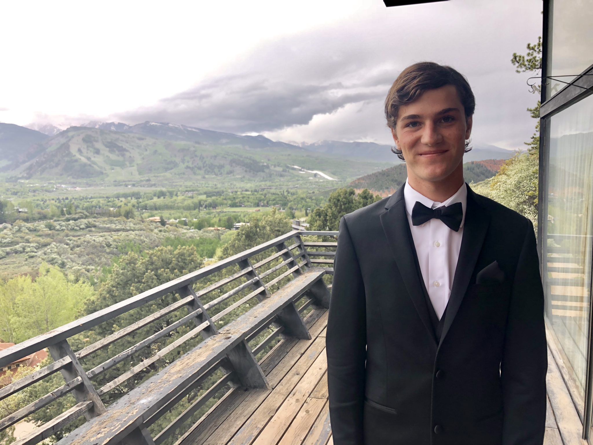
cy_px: 222
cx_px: 296
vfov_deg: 49.7
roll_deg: +1.8
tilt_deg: -6.3
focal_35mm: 28
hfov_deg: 63.4
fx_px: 480
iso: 20
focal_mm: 4
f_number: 1.8
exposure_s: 1/139
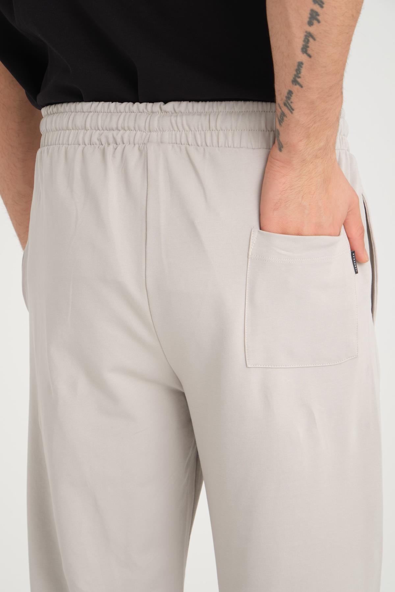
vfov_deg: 18.9
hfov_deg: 12.7
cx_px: 198
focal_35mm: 108
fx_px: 1777
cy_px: 296
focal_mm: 72.1
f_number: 7.1
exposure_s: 1/125
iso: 160
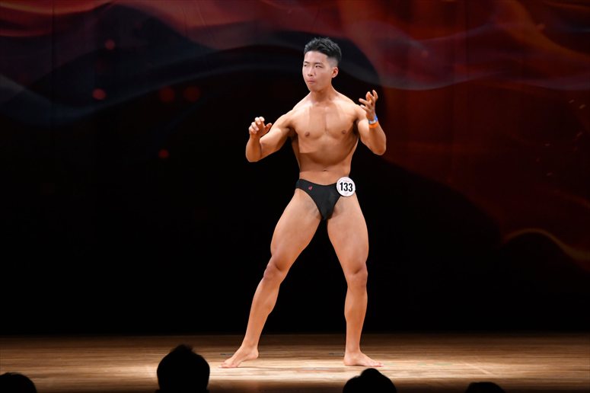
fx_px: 4177
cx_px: 295
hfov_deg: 8.1
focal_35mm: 255
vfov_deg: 5.4
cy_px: 196
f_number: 5.6
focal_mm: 170
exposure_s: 1/400
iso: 3200
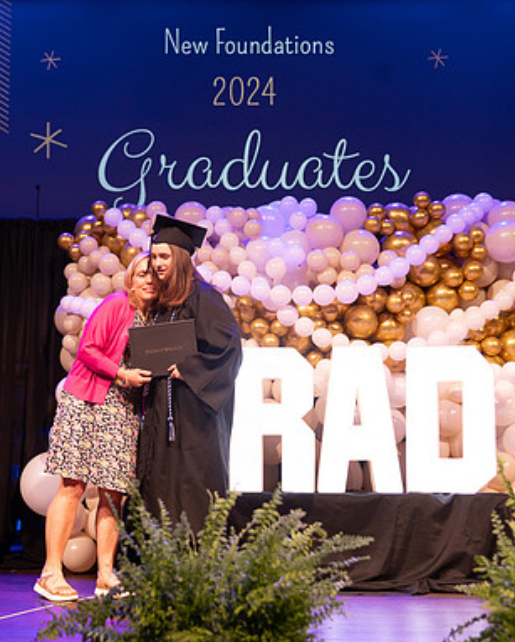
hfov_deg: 27.9
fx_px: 1028
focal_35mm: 54
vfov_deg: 34.7
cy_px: 319
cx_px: 151
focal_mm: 38
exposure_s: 1/200
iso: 1600
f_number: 4
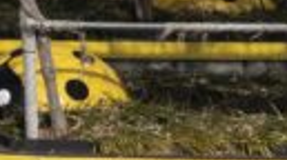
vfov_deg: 3.0
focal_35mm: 384
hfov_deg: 5.3
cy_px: -486
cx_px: -625
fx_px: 2917
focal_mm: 46
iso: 100
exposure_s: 1/200
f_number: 11
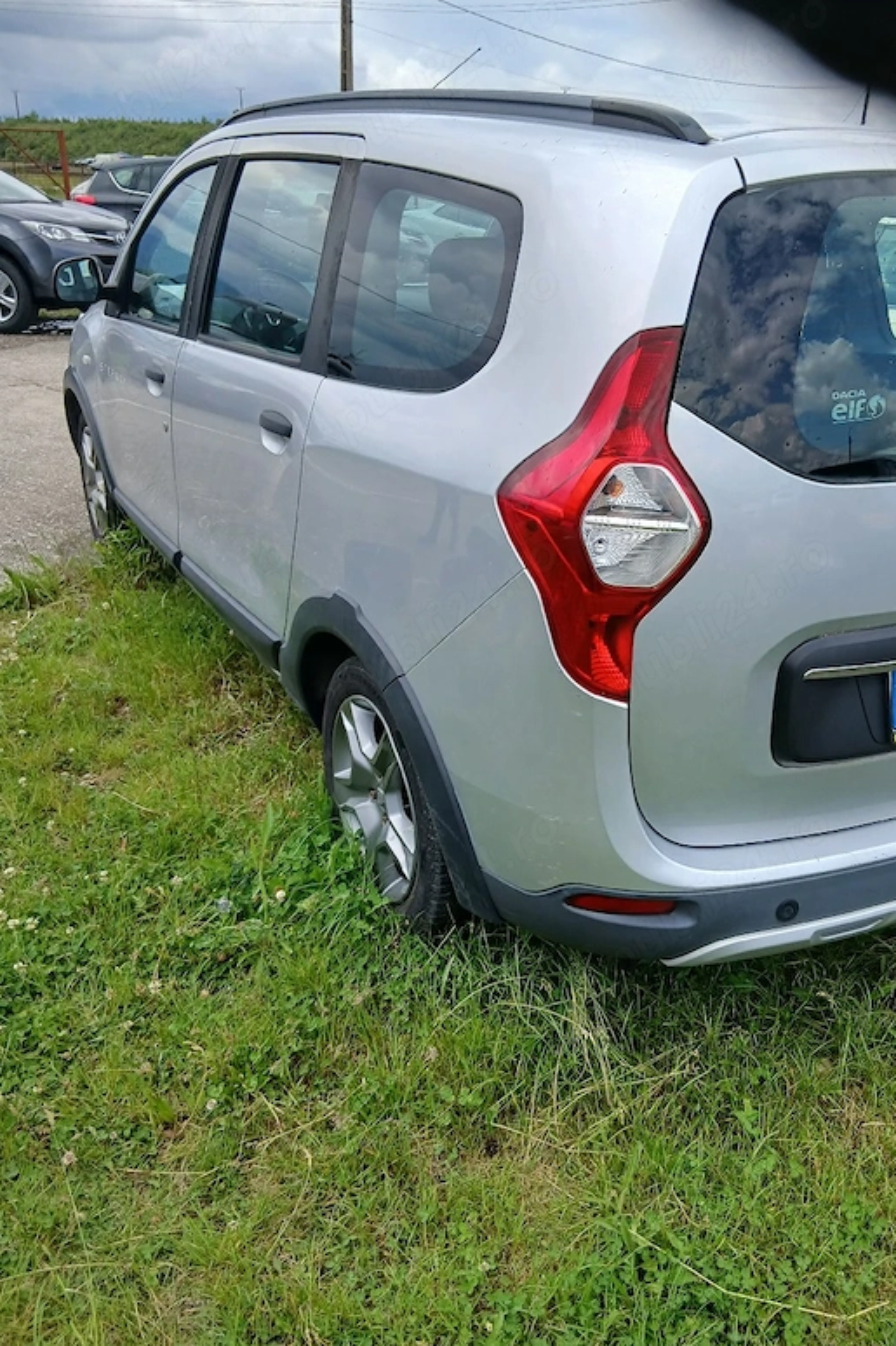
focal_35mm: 28
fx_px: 1046
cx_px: 515
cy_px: 665
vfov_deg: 65.5
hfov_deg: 46.2
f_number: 1.8
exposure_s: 1/333
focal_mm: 3.98
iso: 20
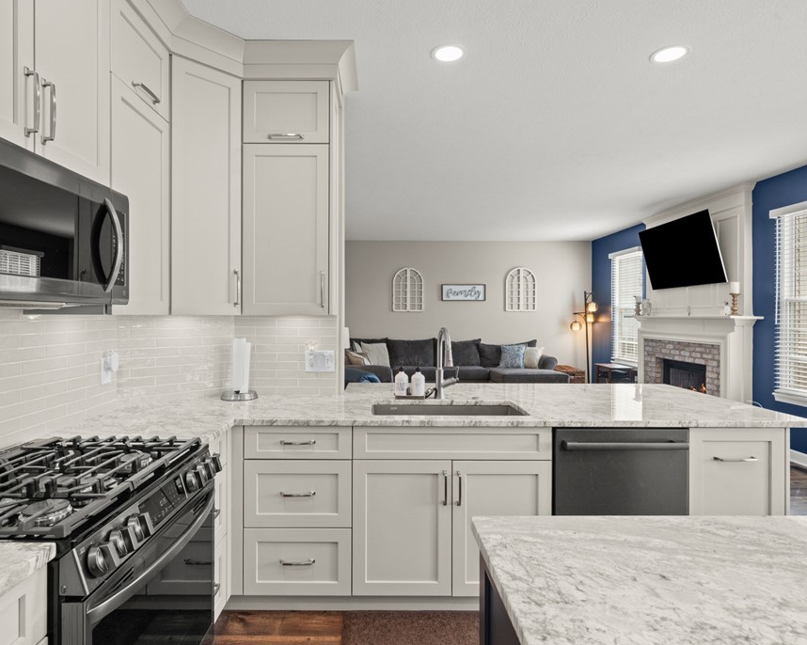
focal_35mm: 19
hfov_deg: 83.2
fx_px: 454
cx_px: 377
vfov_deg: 70.8
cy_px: 317
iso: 250
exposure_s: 1/6
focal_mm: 16
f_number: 9
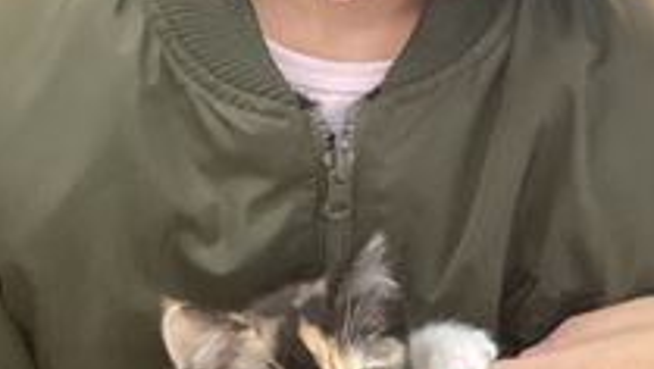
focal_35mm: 97
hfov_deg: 20.9
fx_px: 1684
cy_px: 63
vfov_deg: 12.5
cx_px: 723
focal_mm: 3.3
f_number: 2.4
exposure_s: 1/40
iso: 400
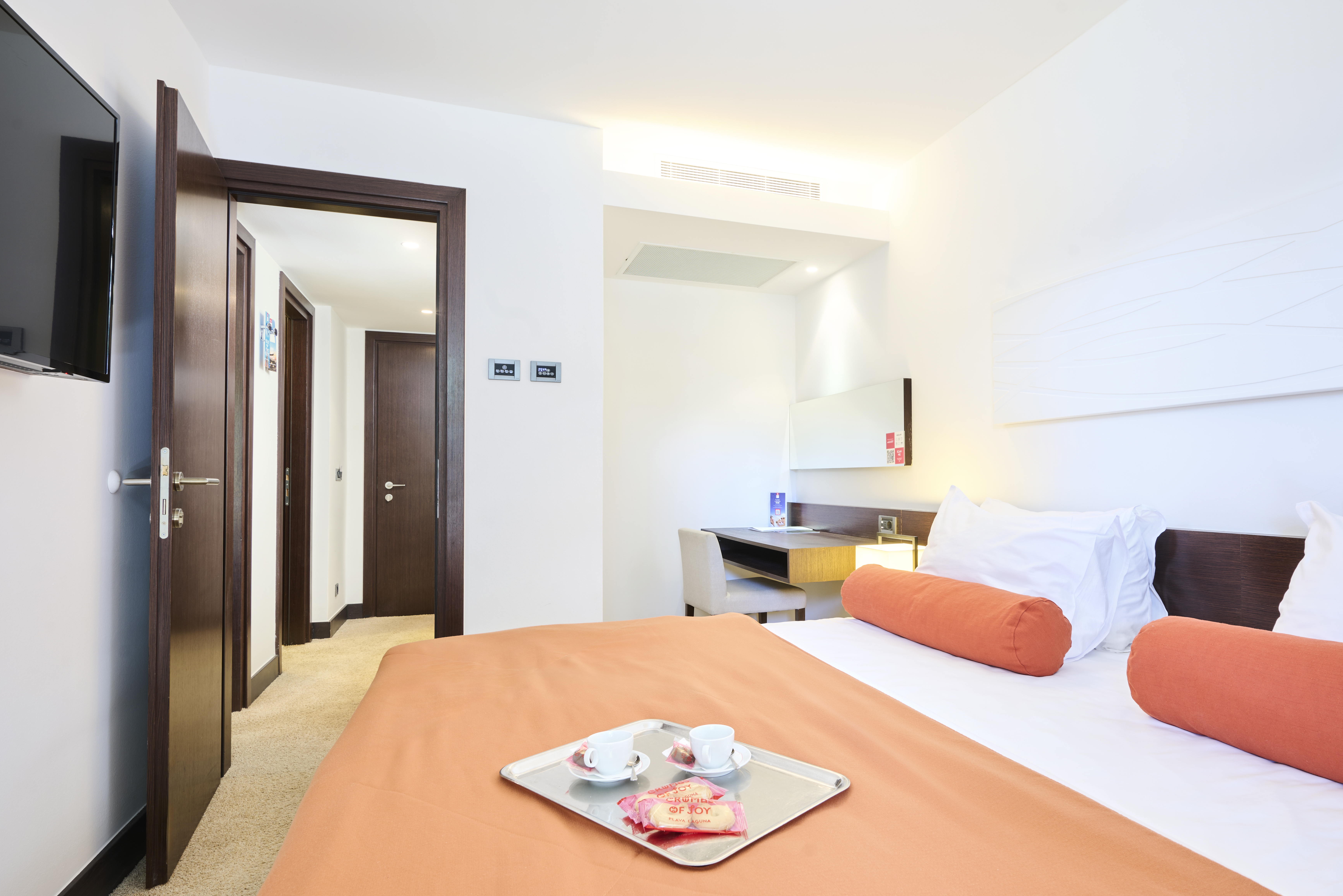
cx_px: 730
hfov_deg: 86.7
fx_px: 709
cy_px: 479
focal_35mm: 19
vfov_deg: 64.5
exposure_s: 1/2
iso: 64
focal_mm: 16
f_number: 9
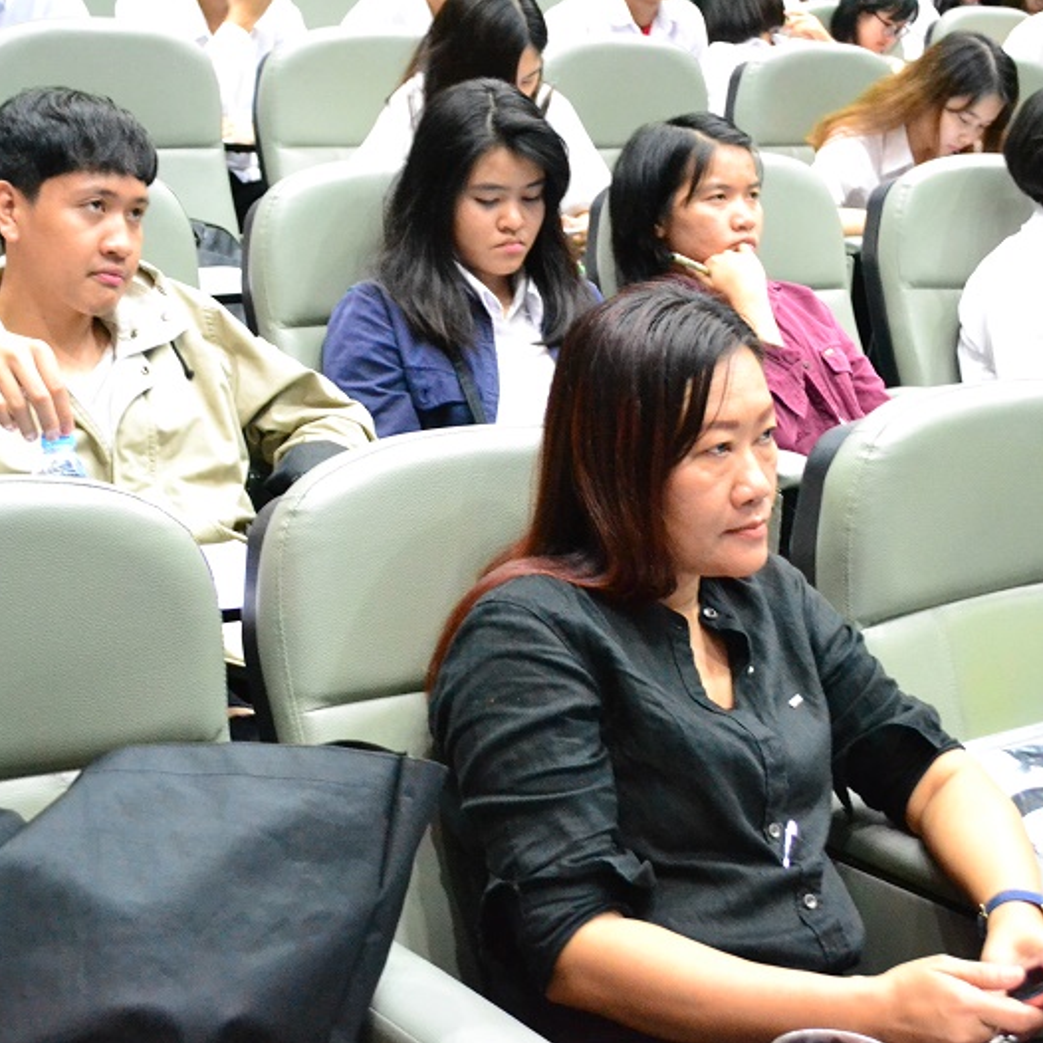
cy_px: 524
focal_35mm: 62
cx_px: 506
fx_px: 2114
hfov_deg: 27.7
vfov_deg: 27.7
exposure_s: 1/15
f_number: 4.8
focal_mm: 32
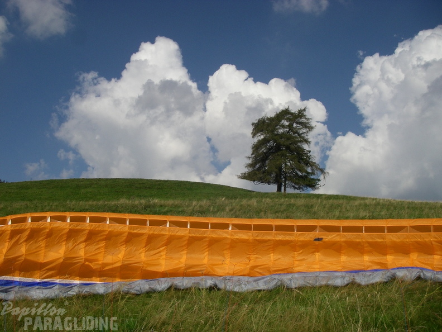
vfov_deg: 37.7
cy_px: 166
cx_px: 221
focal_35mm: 38
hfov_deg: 49.0
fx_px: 485
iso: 64
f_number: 6.6
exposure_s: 1/500
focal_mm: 6.3
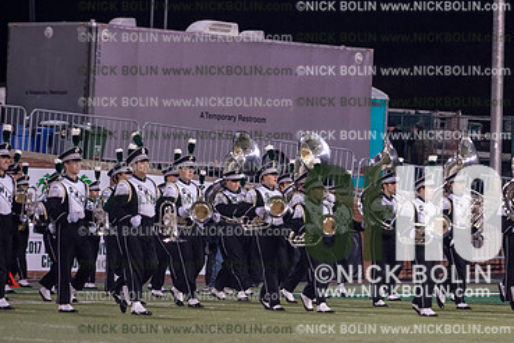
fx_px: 4483
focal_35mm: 314
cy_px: 232
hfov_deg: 6.6
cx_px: 403
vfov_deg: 4.4
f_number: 2.8
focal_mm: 200
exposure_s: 1/1250
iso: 2500
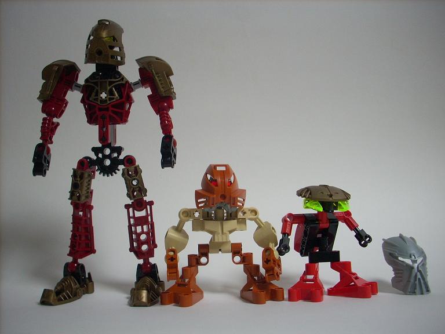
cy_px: 167
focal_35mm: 37
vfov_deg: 38.7
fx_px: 476
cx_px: 222
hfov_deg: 50.1
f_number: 2.8
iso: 124
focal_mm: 6.2
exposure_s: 1/30
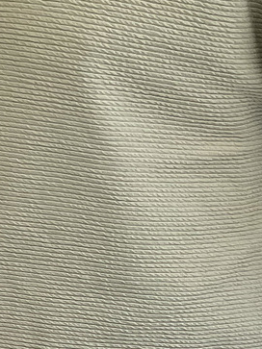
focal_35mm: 128
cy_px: 387
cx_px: 117
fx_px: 1292
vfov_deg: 15.0
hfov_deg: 11.6
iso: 64
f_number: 1.8
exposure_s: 1/105
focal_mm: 3
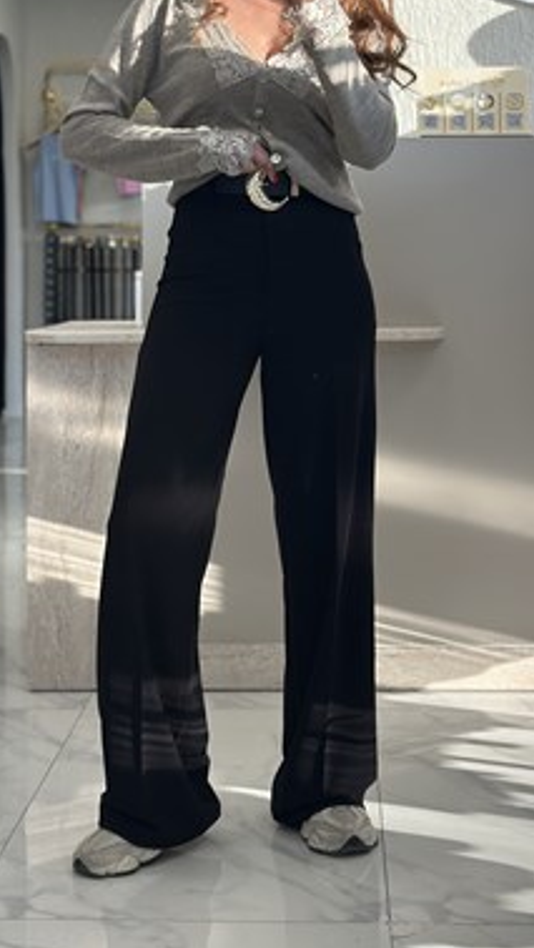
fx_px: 1760
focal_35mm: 70
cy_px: 326
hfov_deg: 17.2
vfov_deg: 30.0
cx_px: 228
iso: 80
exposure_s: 1/334
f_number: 1.78
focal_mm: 6.86
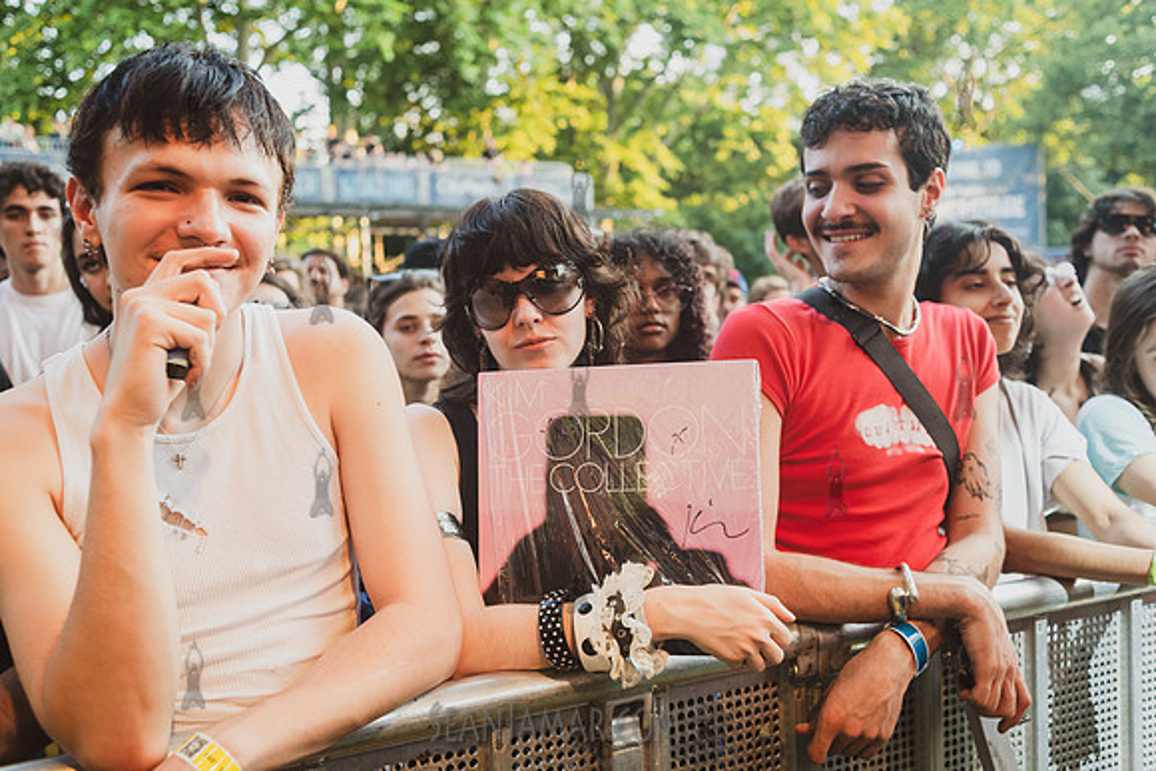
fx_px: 1124
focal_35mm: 35
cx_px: 578
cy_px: 386
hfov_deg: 54.4
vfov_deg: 37.9
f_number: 3.5
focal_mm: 35
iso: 1000
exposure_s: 1/250
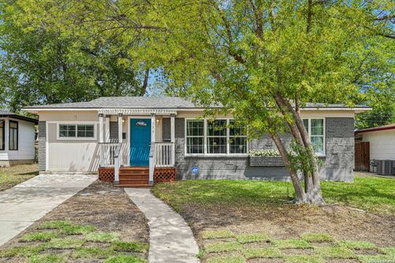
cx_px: 198
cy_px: 132
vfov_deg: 41.1
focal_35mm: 32
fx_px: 351
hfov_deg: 58.7
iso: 100
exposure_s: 1/125
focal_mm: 32
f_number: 8
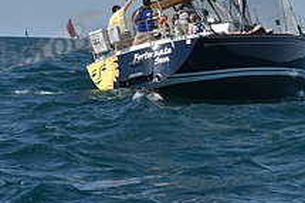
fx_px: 1600
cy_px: -197
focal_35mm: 189
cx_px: 252
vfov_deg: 7.0
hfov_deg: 10.8
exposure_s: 1/1600
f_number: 7.1
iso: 250
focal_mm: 70
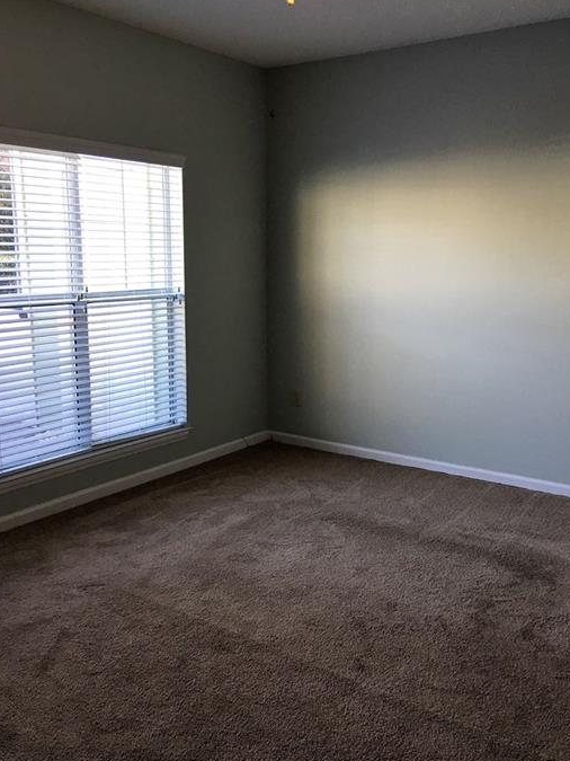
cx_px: 295
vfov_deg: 55.4
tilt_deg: -10.0
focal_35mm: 33
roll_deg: -1.0
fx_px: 725
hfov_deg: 42.9
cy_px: 371
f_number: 2.2
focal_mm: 4.15
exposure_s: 1/30
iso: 25
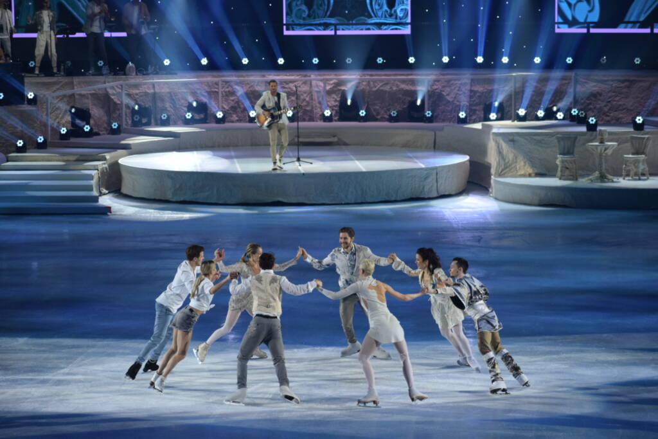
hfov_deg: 12.2
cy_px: 220
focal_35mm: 168
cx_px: 329
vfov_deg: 8.2
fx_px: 3071
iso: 2000
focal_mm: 112
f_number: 5.6
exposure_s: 1/500
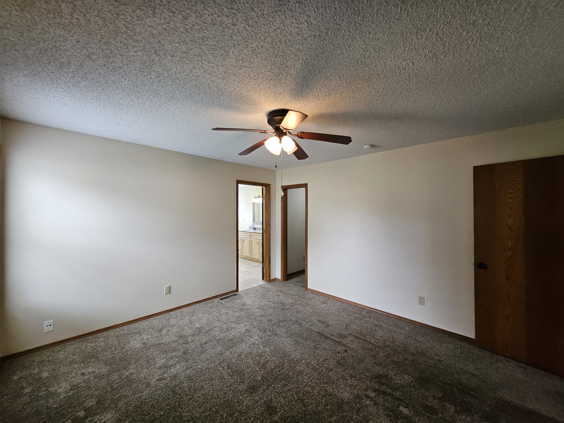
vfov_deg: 89.9
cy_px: 212
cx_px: 282
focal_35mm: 13
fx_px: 212
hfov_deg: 106.2
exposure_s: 1/60
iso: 160
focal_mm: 1.74
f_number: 2.2
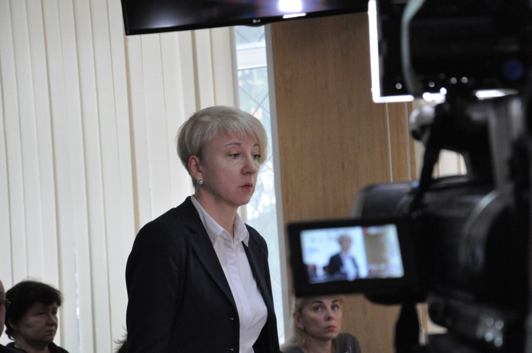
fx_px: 1151
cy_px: 176
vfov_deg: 17.4
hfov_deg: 26.0
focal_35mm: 78
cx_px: 266
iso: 3200
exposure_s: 1/100
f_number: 5
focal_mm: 52
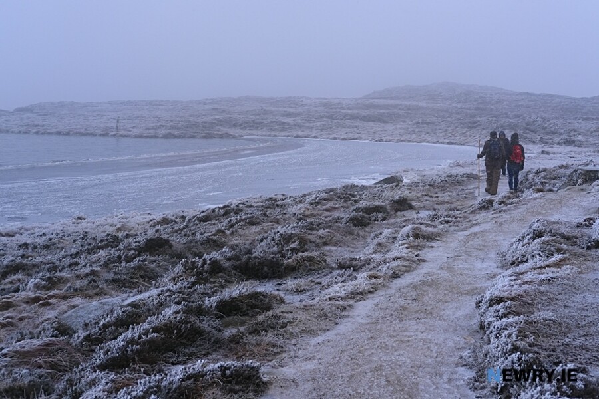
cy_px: 200
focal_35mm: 53
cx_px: 300
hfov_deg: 37.5
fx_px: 882
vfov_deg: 25.5
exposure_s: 1/350
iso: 400
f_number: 5.6
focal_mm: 35
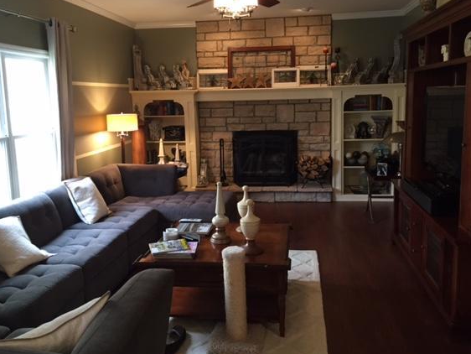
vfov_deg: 42.9
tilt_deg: -9.2
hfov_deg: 55.3
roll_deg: +1.7
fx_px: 449
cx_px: 233
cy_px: 164
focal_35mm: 33
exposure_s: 1/30
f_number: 2.2
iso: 125
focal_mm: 4.15
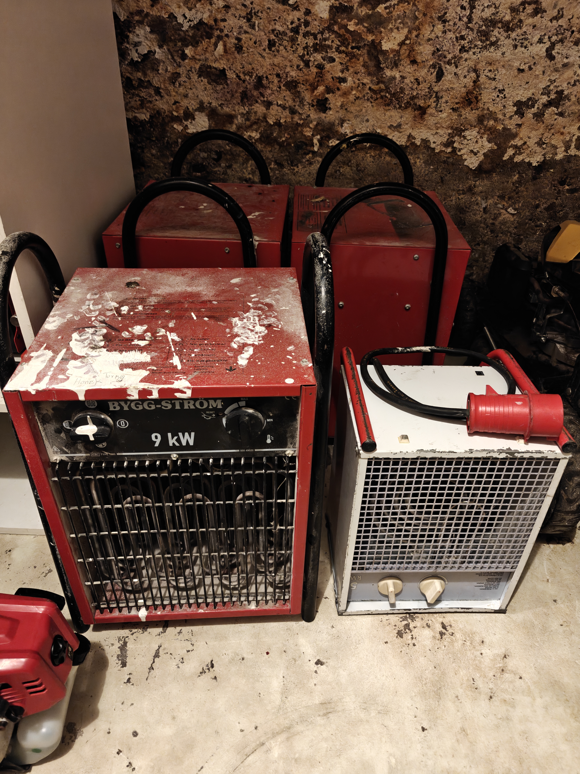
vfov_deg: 73.9
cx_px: 290
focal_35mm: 23
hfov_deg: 58.9
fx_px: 514
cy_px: 387
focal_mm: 6.06
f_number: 1.6
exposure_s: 1/14
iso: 2000
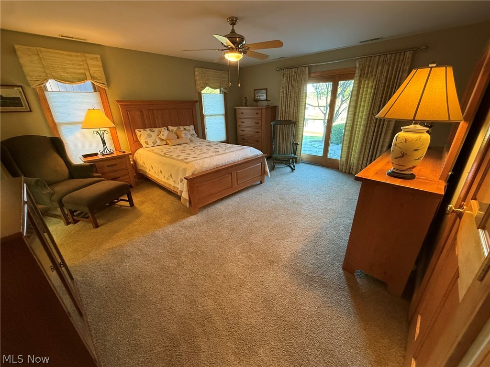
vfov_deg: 85.7
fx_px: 198
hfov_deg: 102.1
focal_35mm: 14
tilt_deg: -20.7
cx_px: 245
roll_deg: +1.5
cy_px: 184
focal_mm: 2.22
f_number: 2.2
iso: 500
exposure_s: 1/60
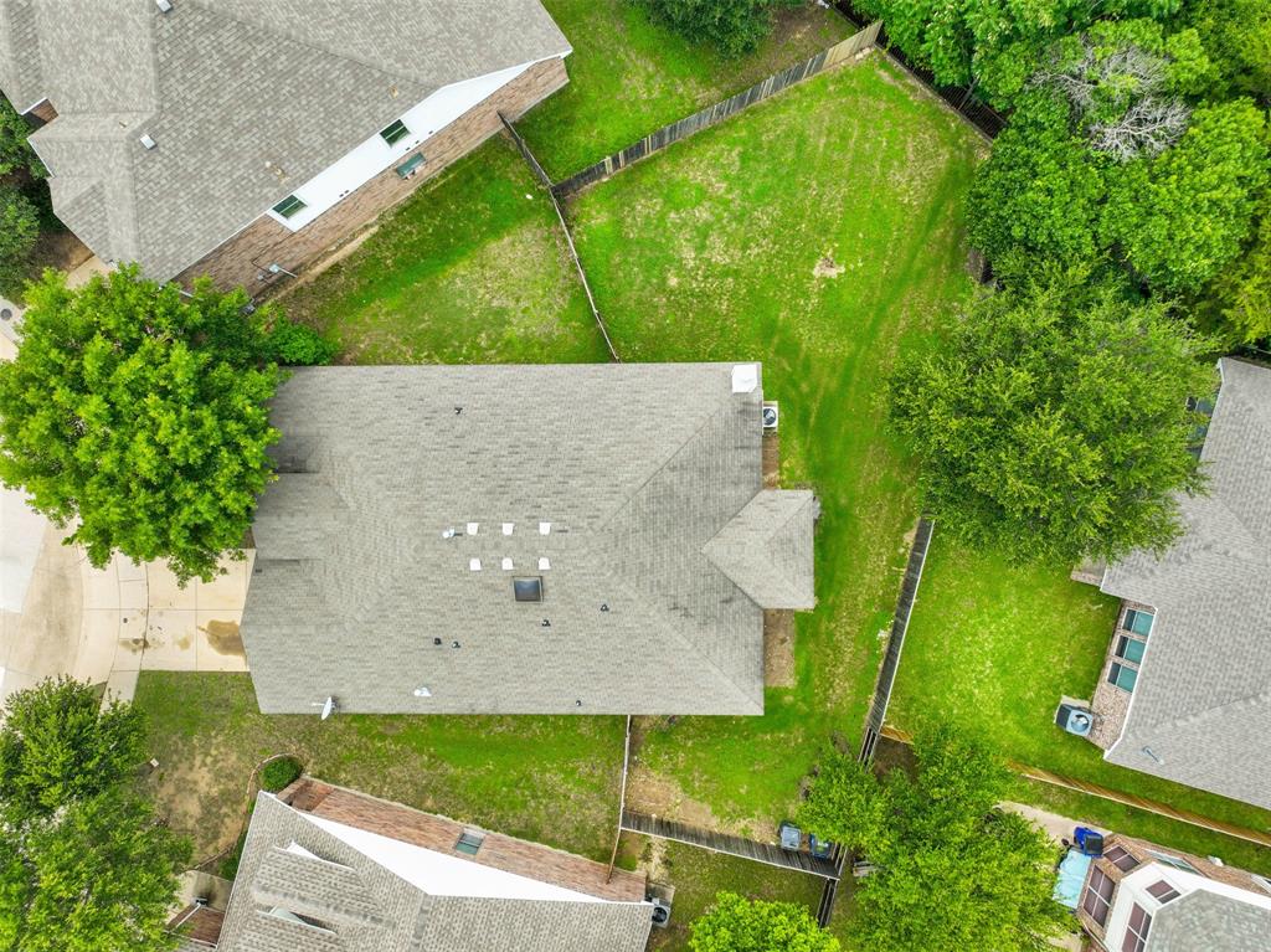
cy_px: 476
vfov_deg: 56.8
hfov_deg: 71.6
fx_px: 881
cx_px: 636
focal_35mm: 24
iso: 100
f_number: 2.8
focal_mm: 12.29
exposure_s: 1/500
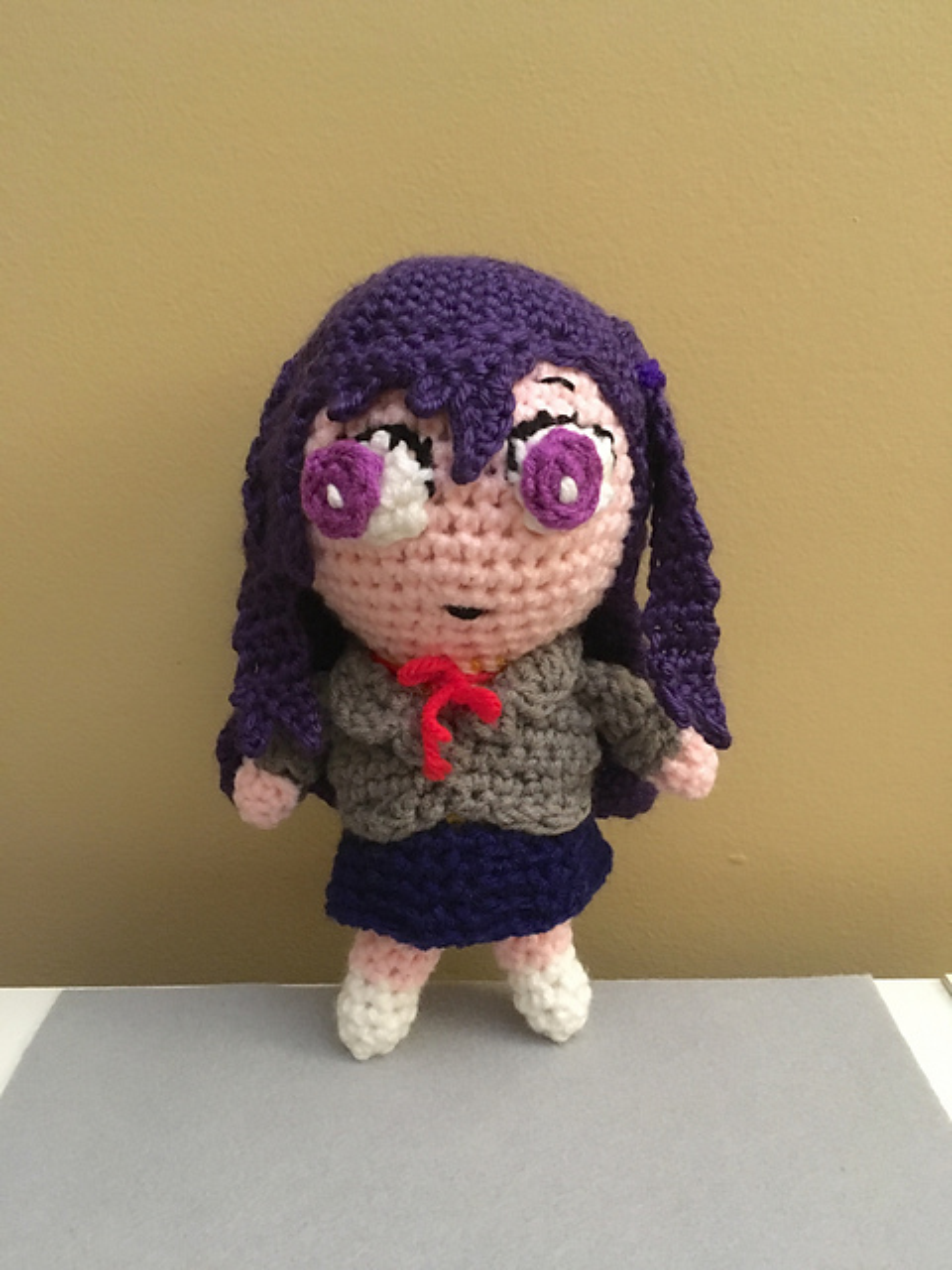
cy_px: 635
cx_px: 476
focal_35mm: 29
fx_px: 1063
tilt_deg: -18.9
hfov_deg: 48.2
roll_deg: +1.9
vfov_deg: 61.7
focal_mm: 4.15
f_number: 2.2
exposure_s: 1/15
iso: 640
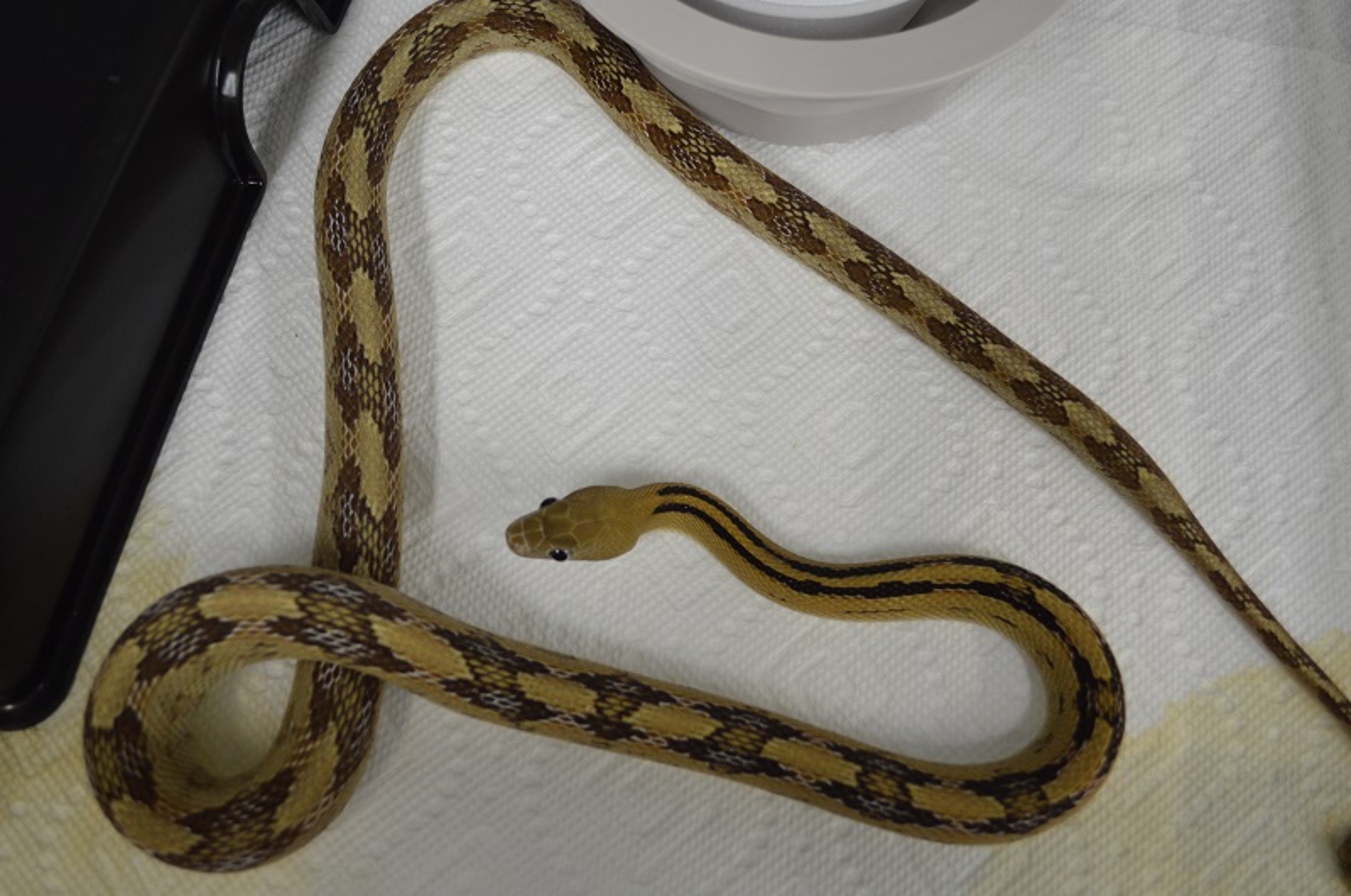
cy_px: 448
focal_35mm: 36
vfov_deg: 36.8
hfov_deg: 53.2
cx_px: 676
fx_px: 1349
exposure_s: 1/50
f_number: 4
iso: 800
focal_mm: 24
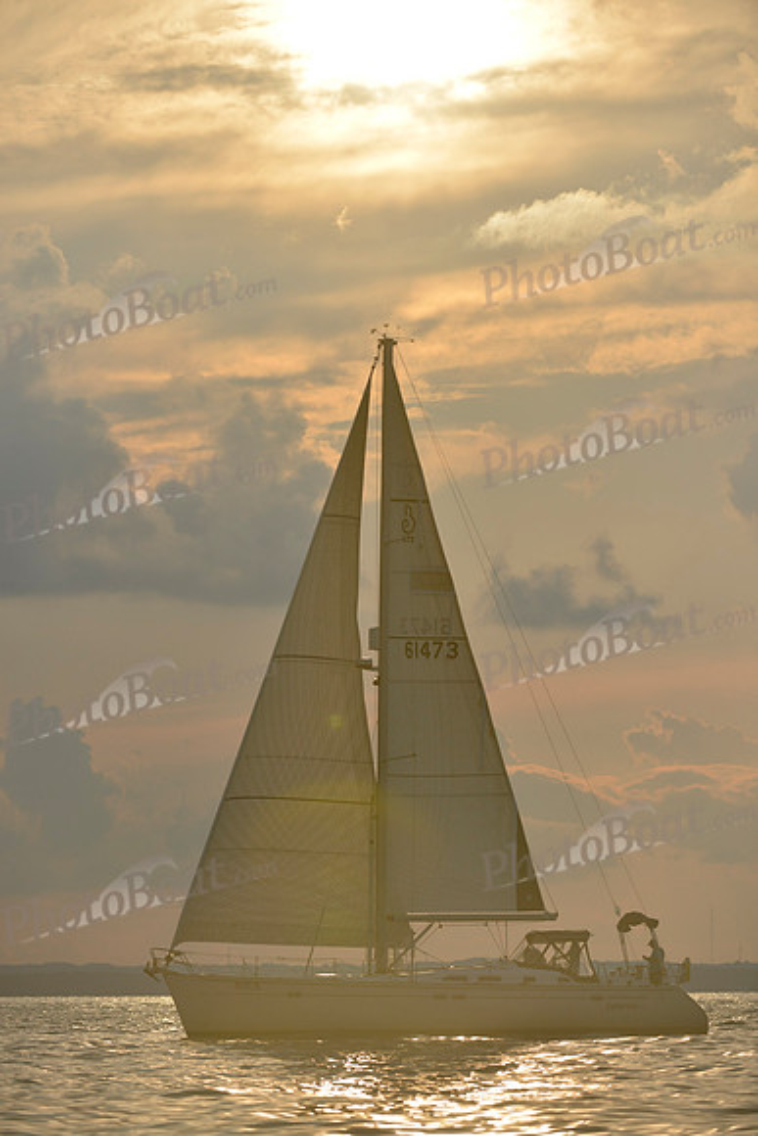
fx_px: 6312
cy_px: 568
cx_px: 379
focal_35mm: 200
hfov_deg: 6.9
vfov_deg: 10.3
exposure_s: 1/8000
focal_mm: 200
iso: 280
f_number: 4
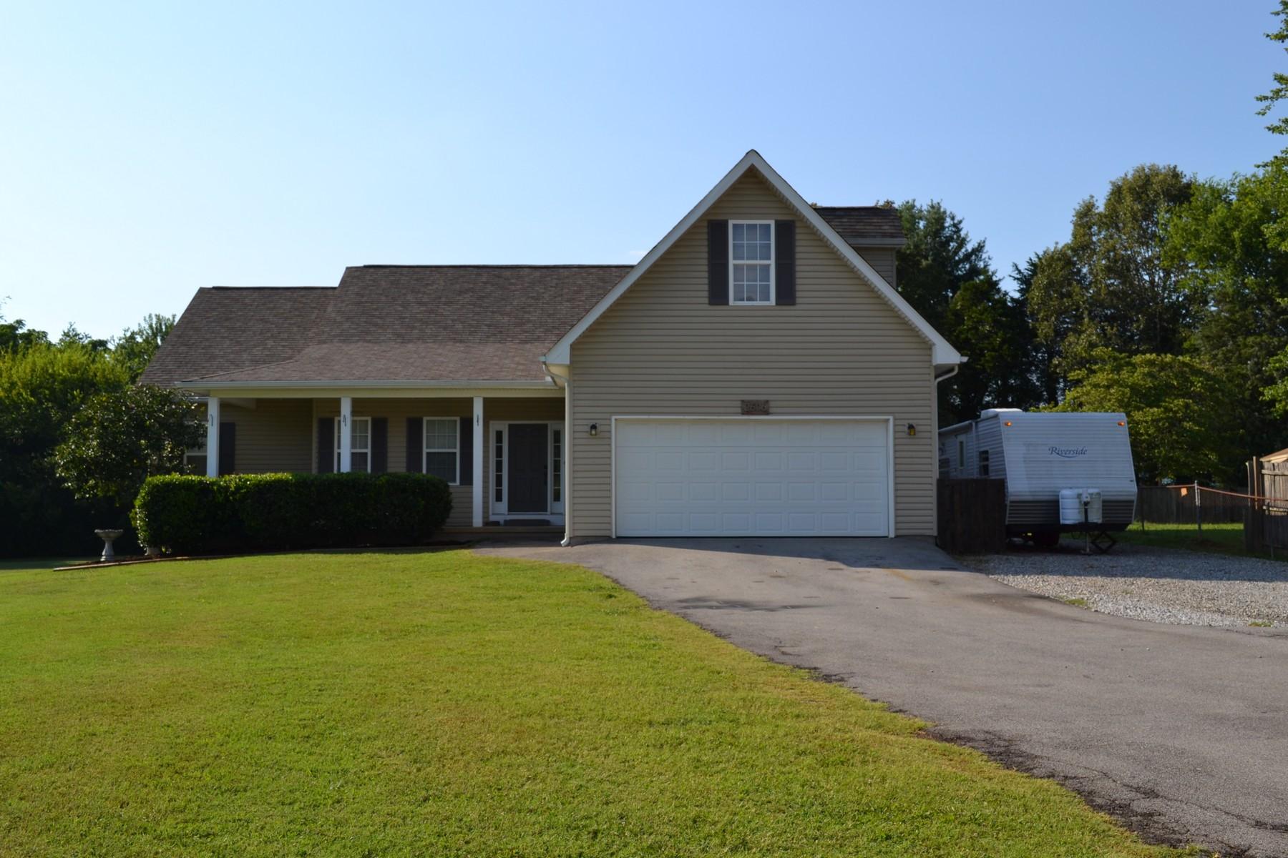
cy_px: 429
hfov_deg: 53.1
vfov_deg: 36.9
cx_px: 644
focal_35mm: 36
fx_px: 1288
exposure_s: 1/200
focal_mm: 24
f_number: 9
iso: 100
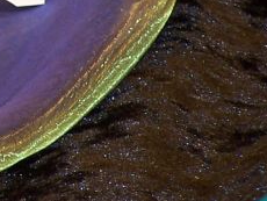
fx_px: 7181
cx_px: -316
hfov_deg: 2.1
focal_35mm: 930
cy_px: -200
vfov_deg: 1.6
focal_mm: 34.6
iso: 80
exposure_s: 1/3
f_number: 3.2
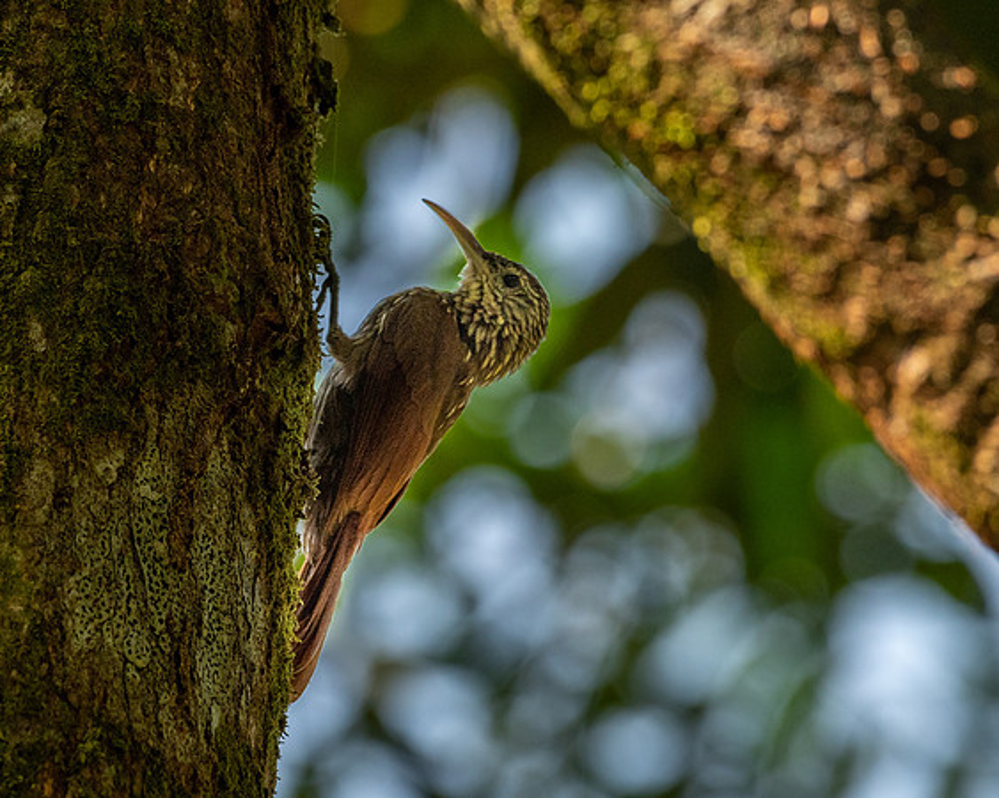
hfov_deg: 1.6
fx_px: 35238
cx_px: 355
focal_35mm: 1192
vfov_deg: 1.3
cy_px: 333
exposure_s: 1/400
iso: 320
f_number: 7.1
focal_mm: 500
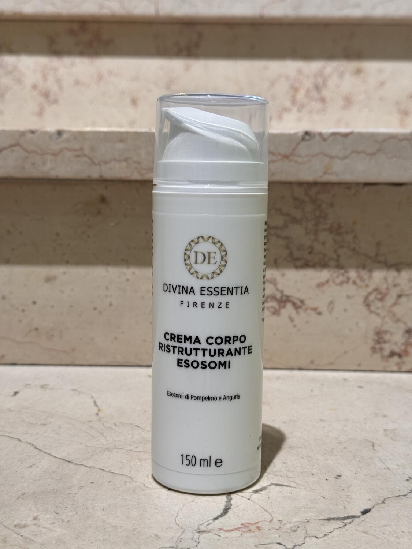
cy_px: 274
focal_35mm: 48
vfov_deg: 39.7
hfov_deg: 30.3
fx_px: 762
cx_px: 206
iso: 100
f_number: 1.78
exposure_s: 1/100
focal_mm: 6.76
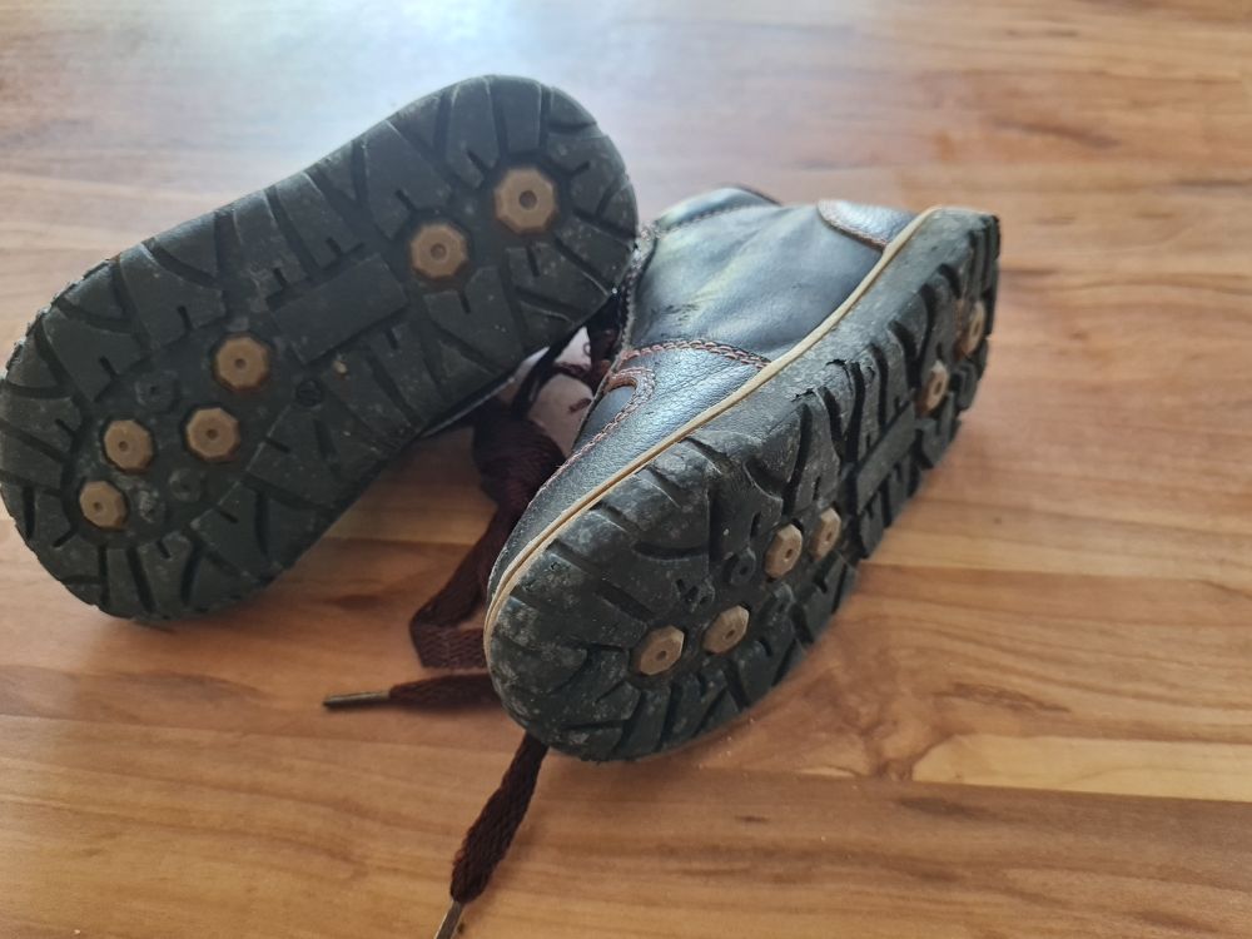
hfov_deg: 67.3
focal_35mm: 26
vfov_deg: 53.1
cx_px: 626
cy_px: 470
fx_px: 940
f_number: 1.8
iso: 320
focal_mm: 5.4
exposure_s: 1/40
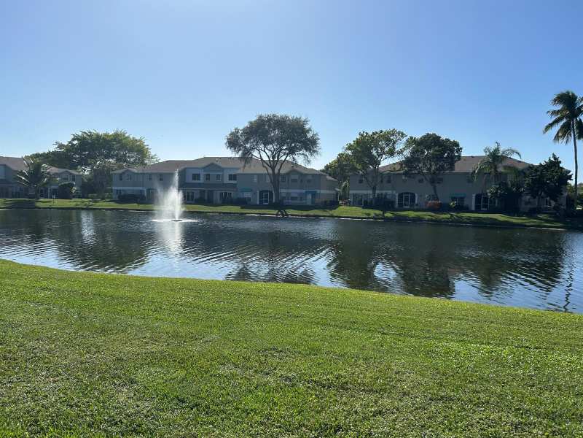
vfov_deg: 53.1
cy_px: 219
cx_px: 292
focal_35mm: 26
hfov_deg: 67.3
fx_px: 438
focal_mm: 5.7
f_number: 1.5
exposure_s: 1/7463
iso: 50
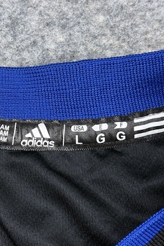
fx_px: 553
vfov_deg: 25.0
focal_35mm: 81
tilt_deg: -50.5
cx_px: 21
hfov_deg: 16.7
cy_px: 114
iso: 125
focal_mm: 6.76
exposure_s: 1/100
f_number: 1.78
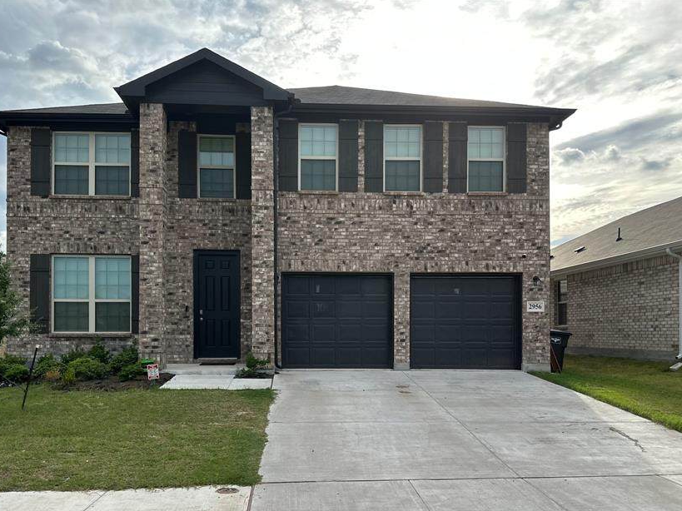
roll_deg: -1.2
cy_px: 318
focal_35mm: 30
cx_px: 309
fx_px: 591
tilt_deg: +0.9
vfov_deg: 46.4
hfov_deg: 59.9
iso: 80
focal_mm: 6.86
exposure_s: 1/2299
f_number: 1.78
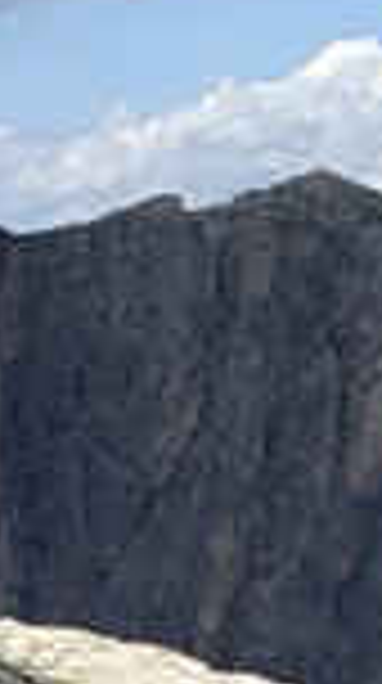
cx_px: -1672
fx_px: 3455
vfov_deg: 10.7
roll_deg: -0.8
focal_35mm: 191
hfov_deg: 4.9
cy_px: 1156
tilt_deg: -13.5
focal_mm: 4.25
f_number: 1.8
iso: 25
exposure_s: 1/1468
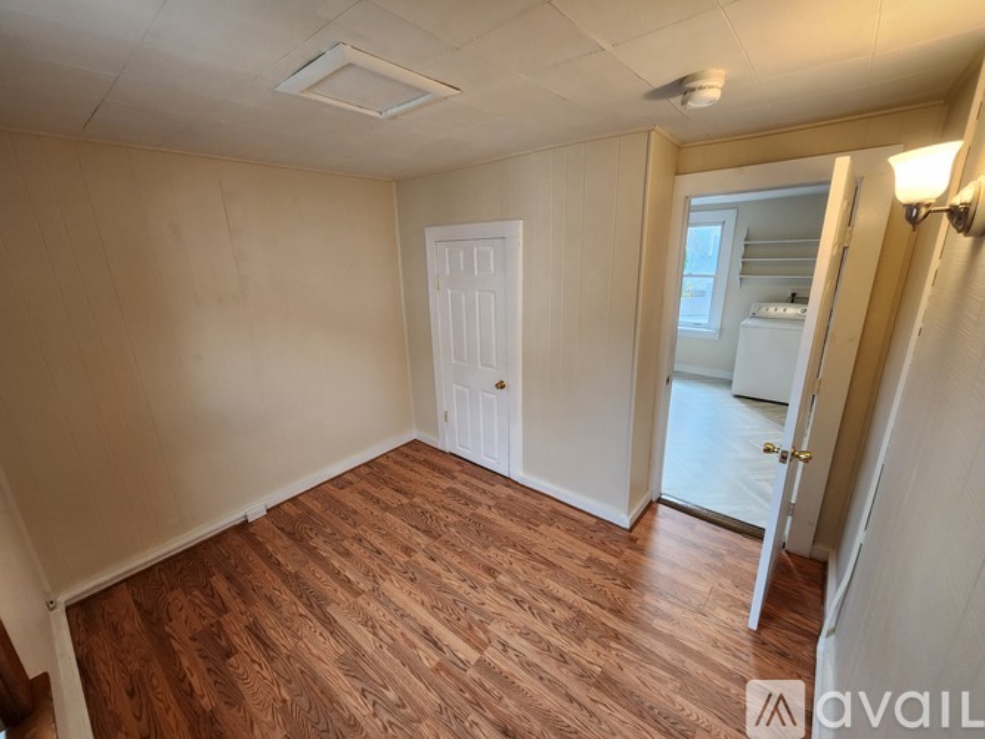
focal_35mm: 13
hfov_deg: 106.2
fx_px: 370
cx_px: 492
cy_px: 370
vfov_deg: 89.9
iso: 200
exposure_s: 1/60
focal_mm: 2.2
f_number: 2.2
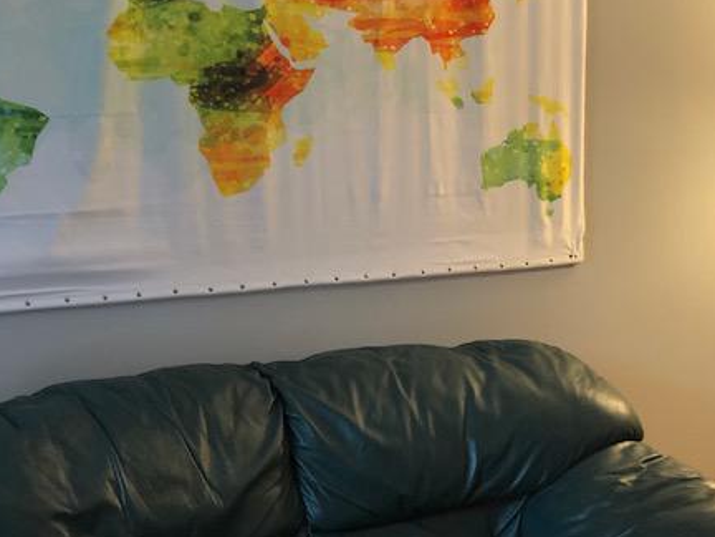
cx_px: 515
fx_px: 1590
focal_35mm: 77
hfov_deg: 25.1
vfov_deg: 19.1
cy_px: 282
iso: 100
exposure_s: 1/30
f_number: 2.4
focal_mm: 6
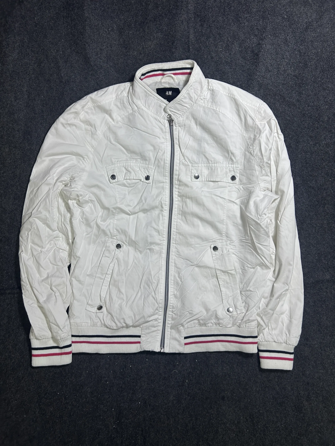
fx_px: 335
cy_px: 223
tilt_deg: -68.6
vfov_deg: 67.3
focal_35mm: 26
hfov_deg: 53.1
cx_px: 168
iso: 100
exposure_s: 1/100
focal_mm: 5.7
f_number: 1.5
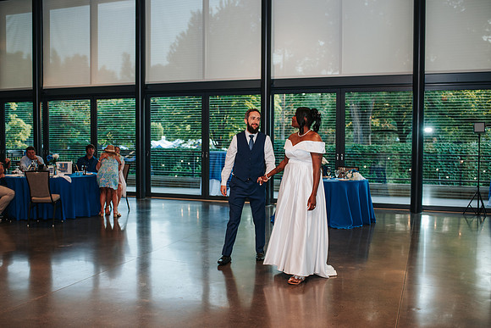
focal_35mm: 38
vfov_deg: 34.8
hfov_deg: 50.2
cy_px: 164
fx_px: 523
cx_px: 226
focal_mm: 35
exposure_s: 1/160
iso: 280
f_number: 2.8
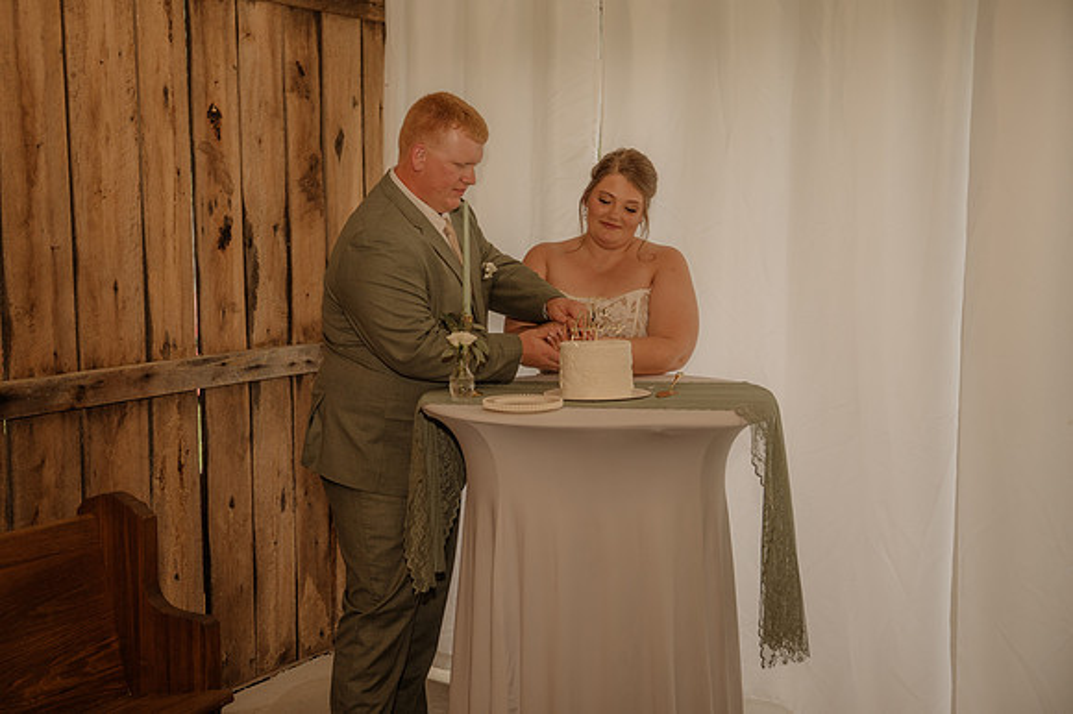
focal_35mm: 46
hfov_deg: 42.6
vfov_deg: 29.1
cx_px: 484
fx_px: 1373
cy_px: 322
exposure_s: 1/200
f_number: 3.2
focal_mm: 42
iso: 500
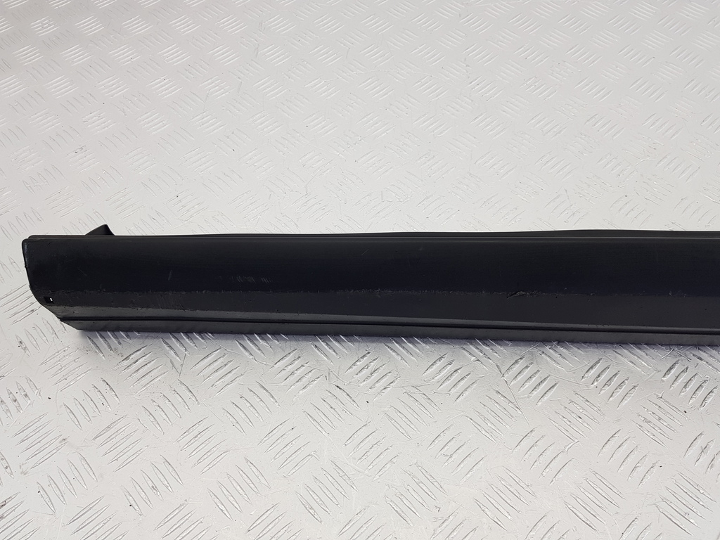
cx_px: 360
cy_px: 270
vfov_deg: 53.1
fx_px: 541
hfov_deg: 67.3
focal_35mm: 26
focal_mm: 4.2
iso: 50
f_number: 1.7
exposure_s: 1/100
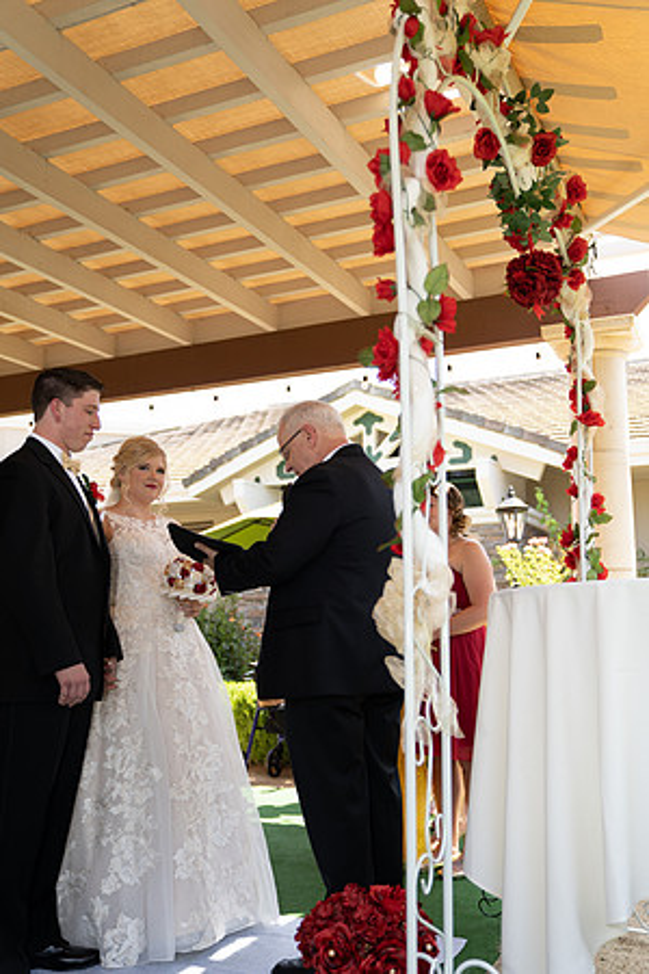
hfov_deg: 38.9
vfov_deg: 55.8
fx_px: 919
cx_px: 324
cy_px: 487
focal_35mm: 34
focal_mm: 34
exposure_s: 1/250
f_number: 2.8
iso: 100
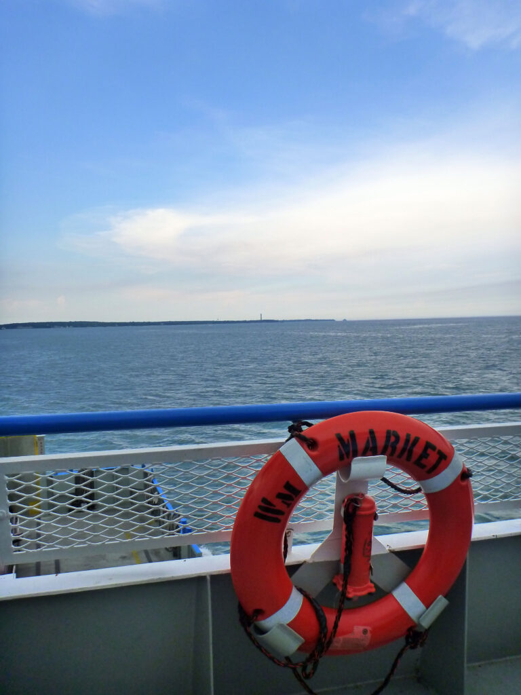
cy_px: 348
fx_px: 562
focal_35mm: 28
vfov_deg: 63.4
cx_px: 260
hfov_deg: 49.7
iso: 250
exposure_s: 1/500
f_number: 3.3
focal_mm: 4.9
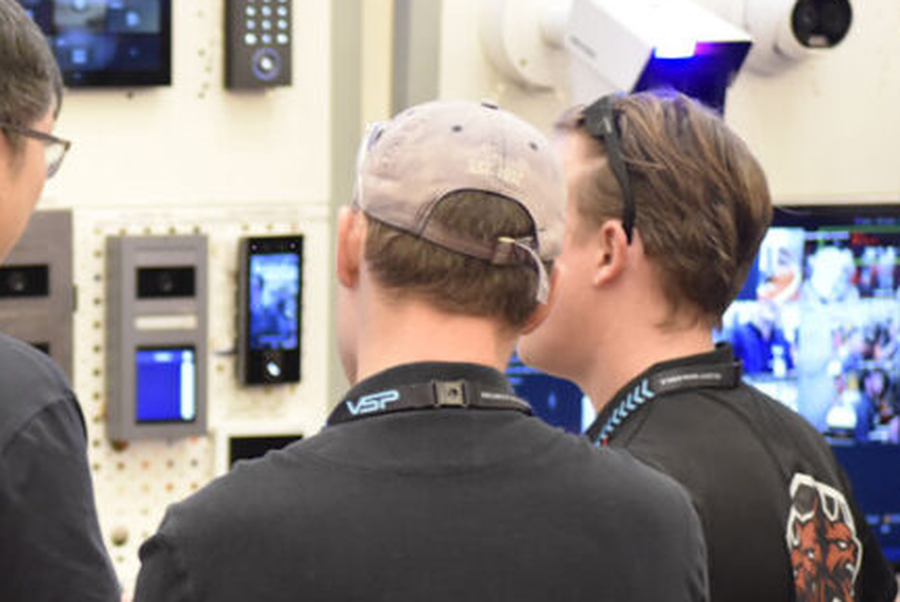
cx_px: -52
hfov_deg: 8.6
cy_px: 517
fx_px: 5931
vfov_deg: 5.8
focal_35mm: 237
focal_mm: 100
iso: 4000
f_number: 2.8
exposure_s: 1/125
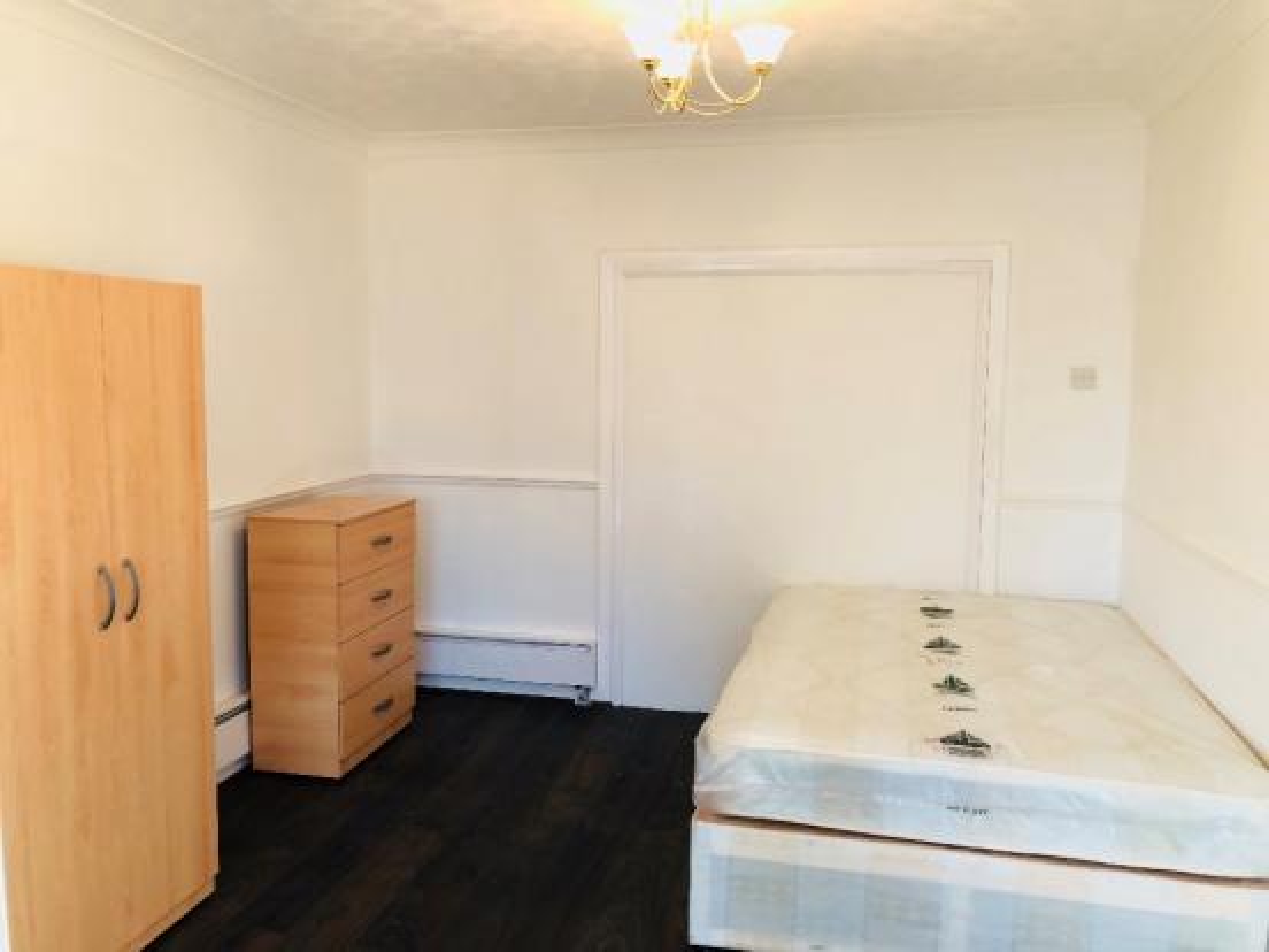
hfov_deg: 63.4
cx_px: 634
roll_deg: -0.2
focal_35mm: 28
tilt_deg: -4.6
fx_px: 1026
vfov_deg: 49.7
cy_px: 476
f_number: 1.8
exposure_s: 1/33
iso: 25
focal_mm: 3.99
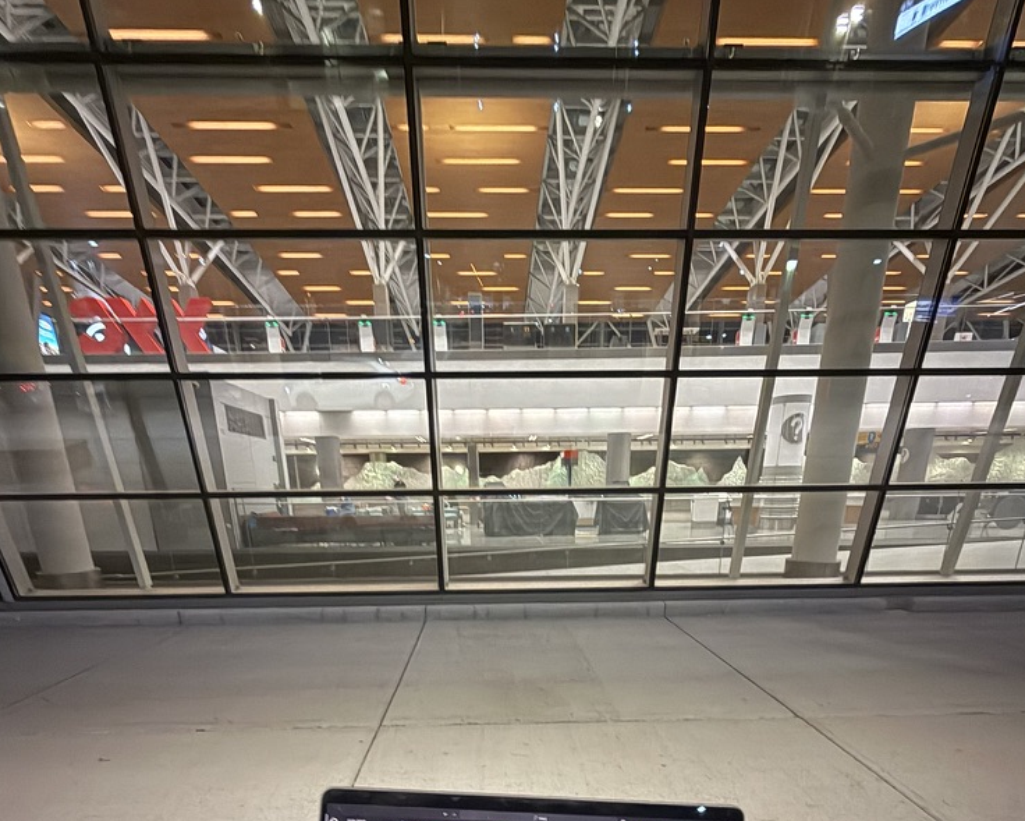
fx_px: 576
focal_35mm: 19
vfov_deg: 63.3
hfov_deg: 83.3
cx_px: 511
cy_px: 683
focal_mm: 2.22
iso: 1000
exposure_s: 1/40
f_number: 2.2
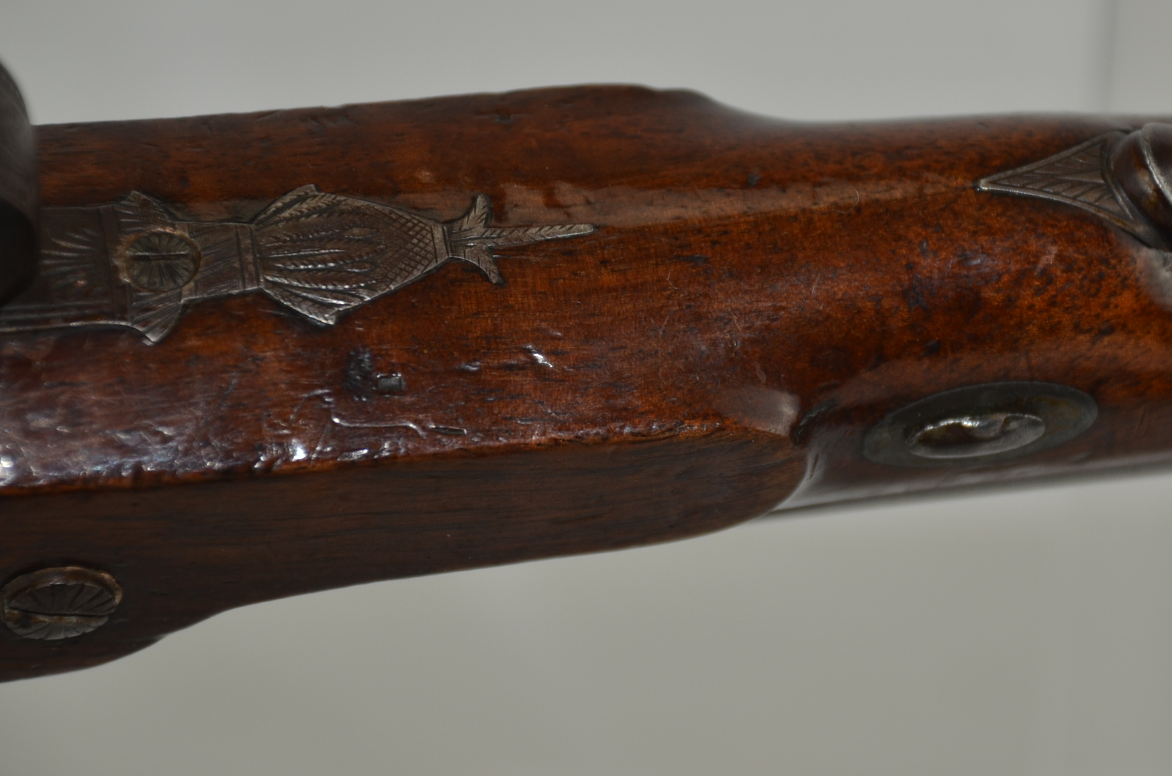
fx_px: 9283
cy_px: 364
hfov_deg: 7.2
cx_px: 734
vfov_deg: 4.8
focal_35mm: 286
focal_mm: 135
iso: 200
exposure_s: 1/160
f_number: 5.6
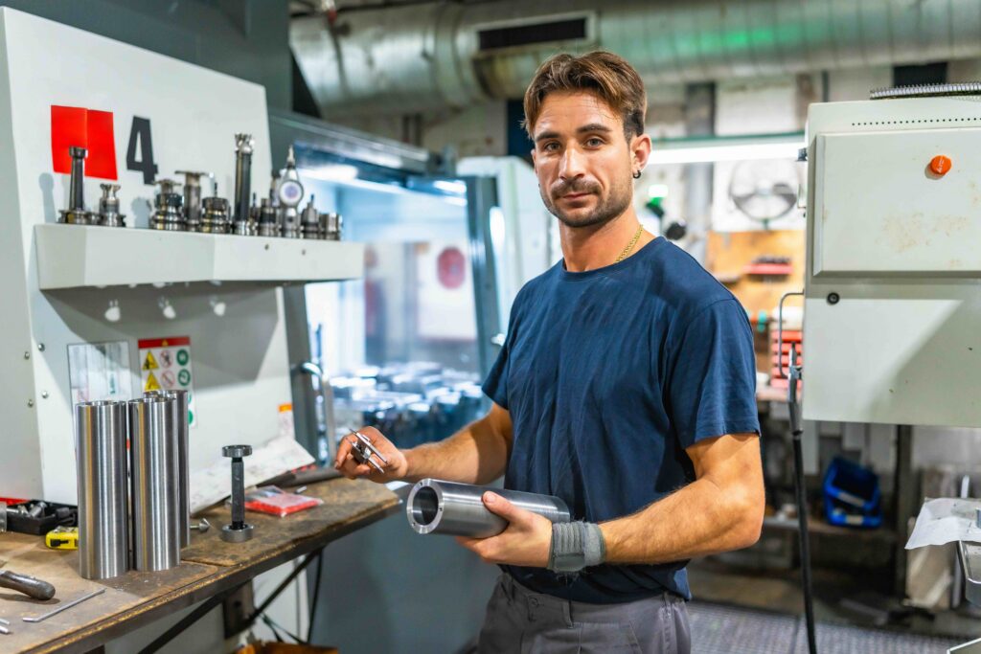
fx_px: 954
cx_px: 490
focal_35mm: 35
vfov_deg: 37.9
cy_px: 327
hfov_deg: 54.4
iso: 800
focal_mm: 35
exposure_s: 1/400
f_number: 2
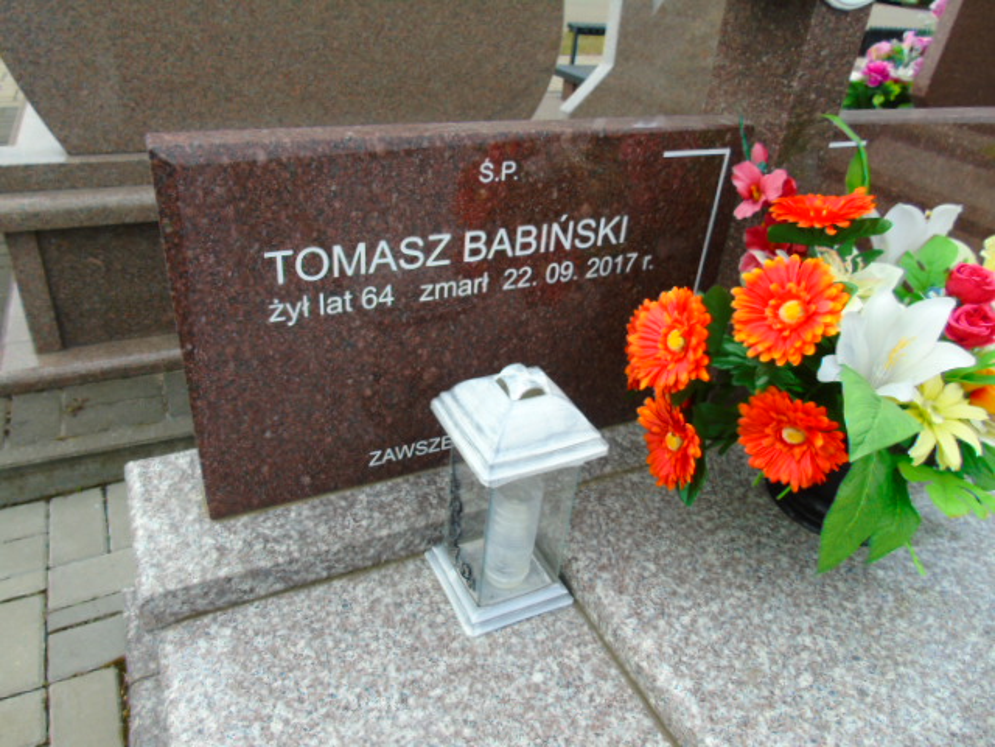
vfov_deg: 54.9
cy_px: 374
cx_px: 498
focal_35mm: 25
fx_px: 719
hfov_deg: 69.4
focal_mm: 4.4
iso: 80
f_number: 3.4
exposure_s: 1/400
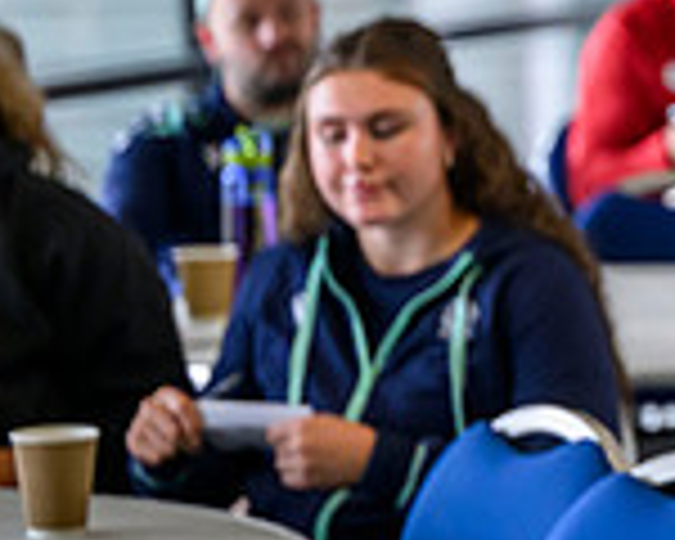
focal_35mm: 254
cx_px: 1210
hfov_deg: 7.4
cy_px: -16
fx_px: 5074
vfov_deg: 6.1
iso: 3200
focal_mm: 70
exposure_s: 1/500
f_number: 2.8
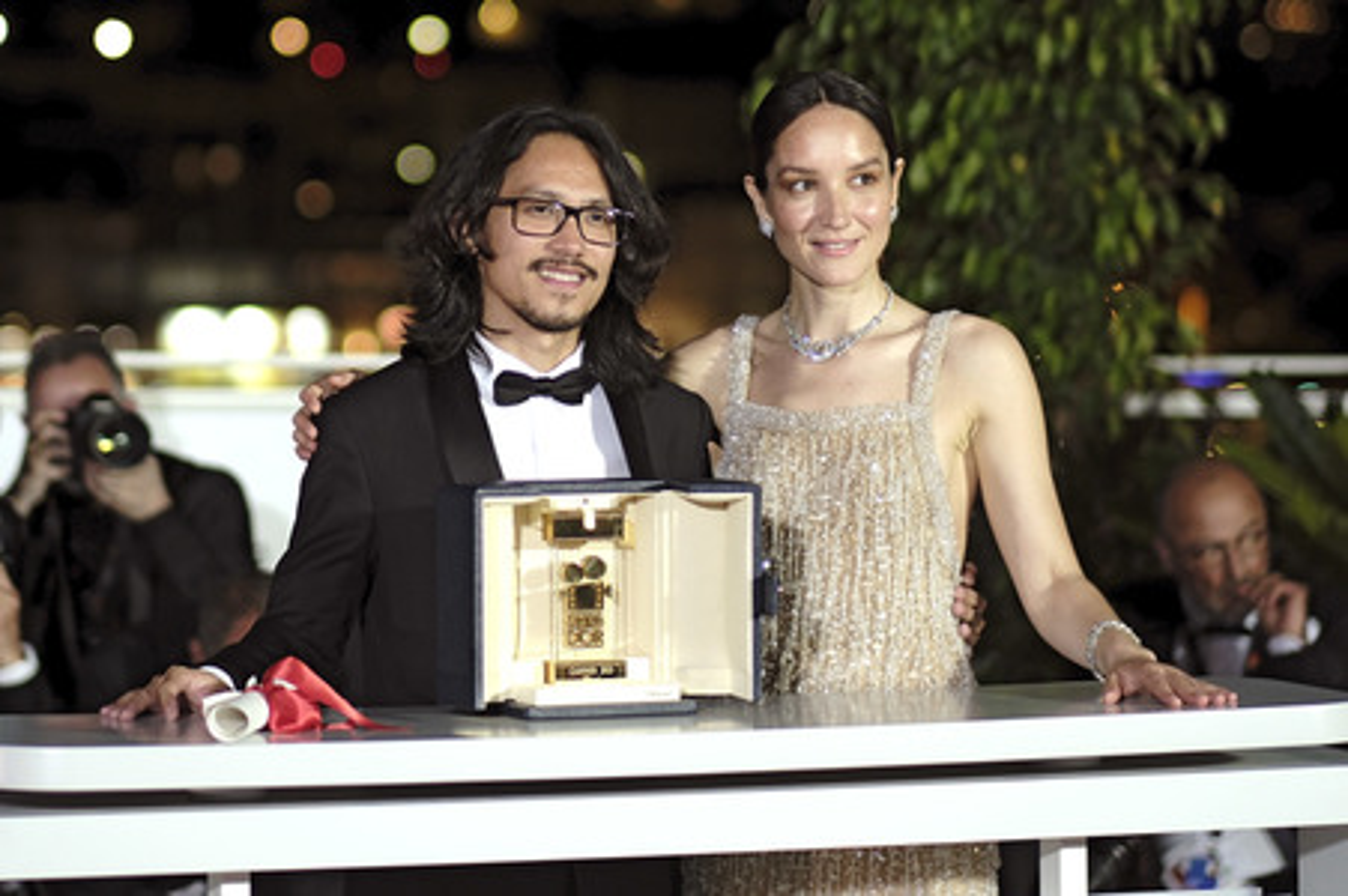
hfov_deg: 24.2
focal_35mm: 84
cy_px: 448
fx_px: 3143
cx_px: 674
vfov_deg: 16.2
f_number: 1.2
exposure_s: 1/160
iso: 500
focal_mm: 56
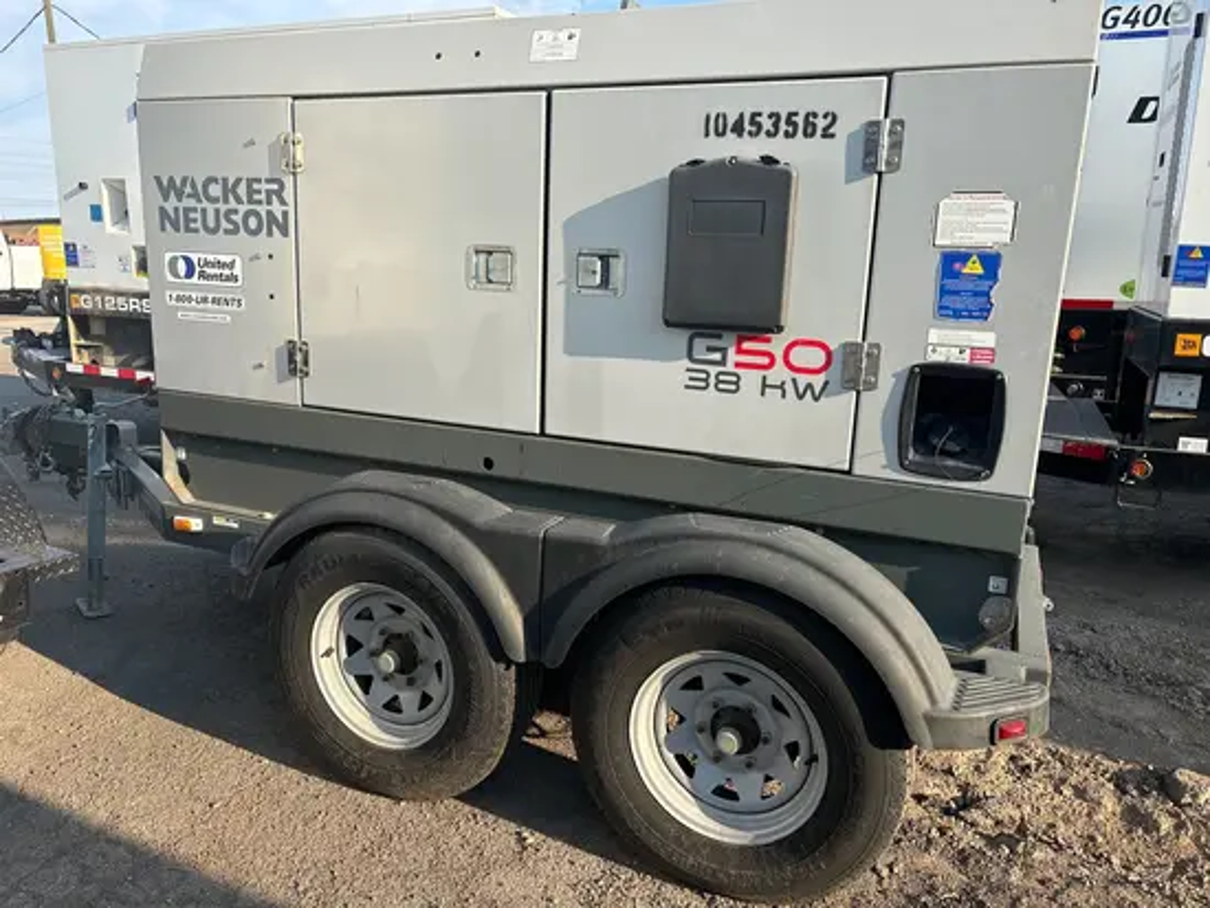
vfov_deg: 53.1
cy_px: 454
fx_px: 909
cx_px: 605
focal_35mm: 26
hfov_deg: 67.3
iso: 50
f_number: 1.6
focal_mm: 5.96
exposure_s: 1/1139
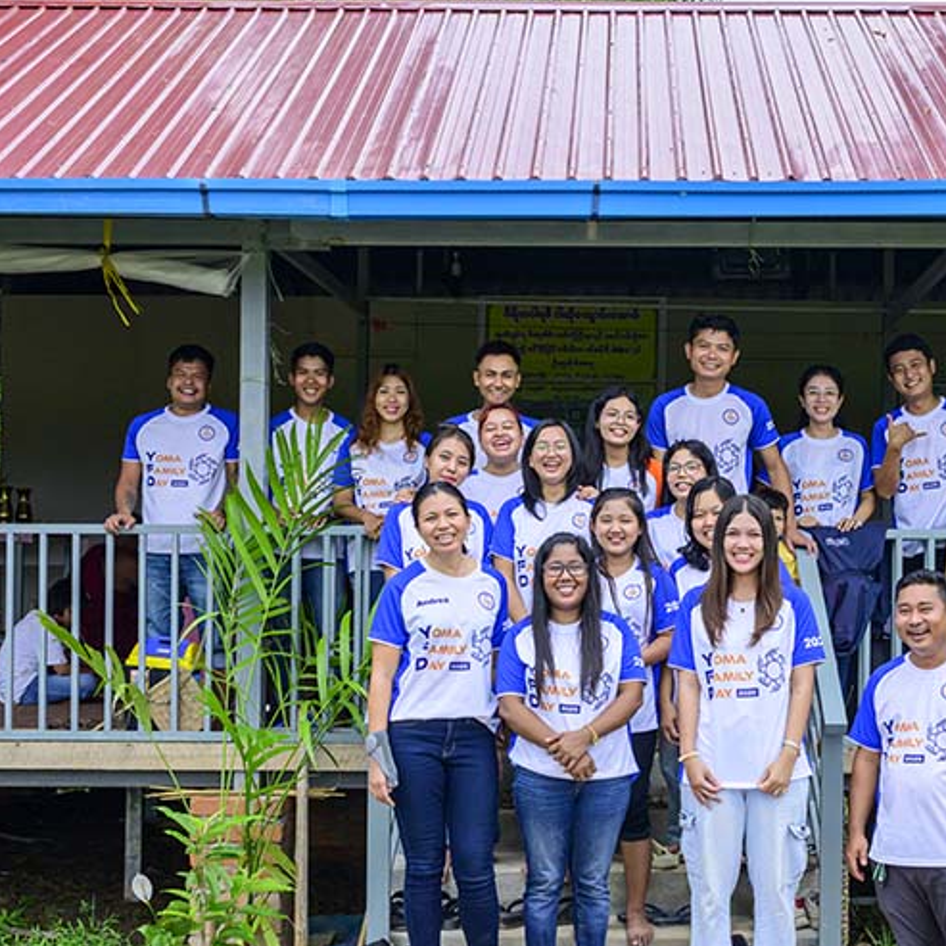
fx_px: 1664
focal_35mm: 54
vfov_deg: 31.7
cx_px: 656
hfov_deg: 31.4
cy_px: 547
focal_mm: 32.5
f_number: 8
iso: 800
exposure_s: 1/1250
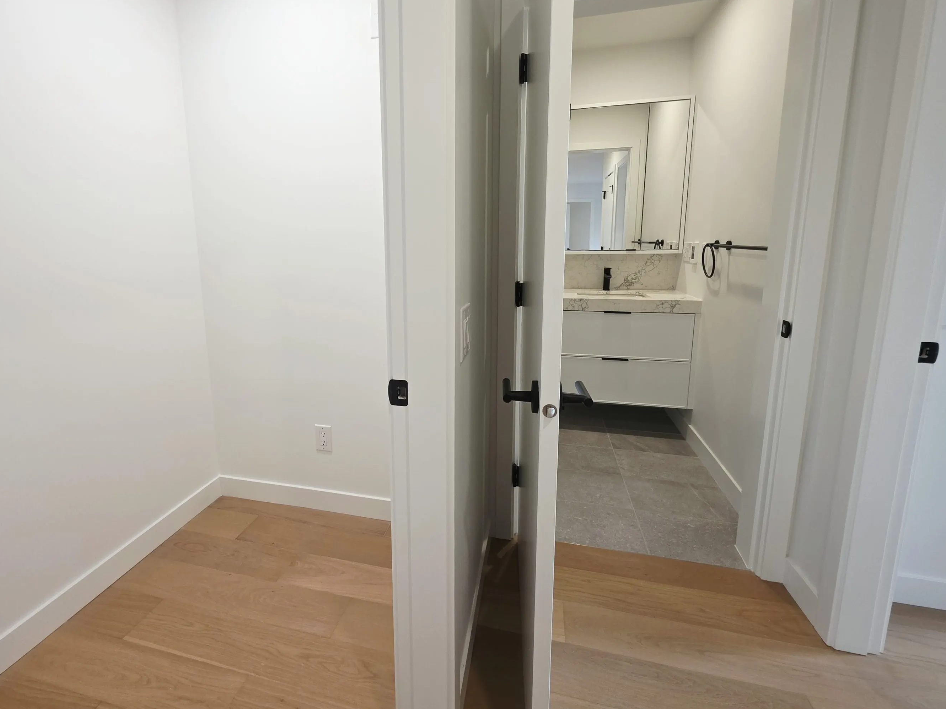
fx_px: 410
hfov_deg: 97.8
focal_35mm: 15
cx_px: 424
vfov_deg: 81.4
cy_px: 310
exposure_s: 1/120
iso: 160
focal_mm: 2.2
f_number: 1.9
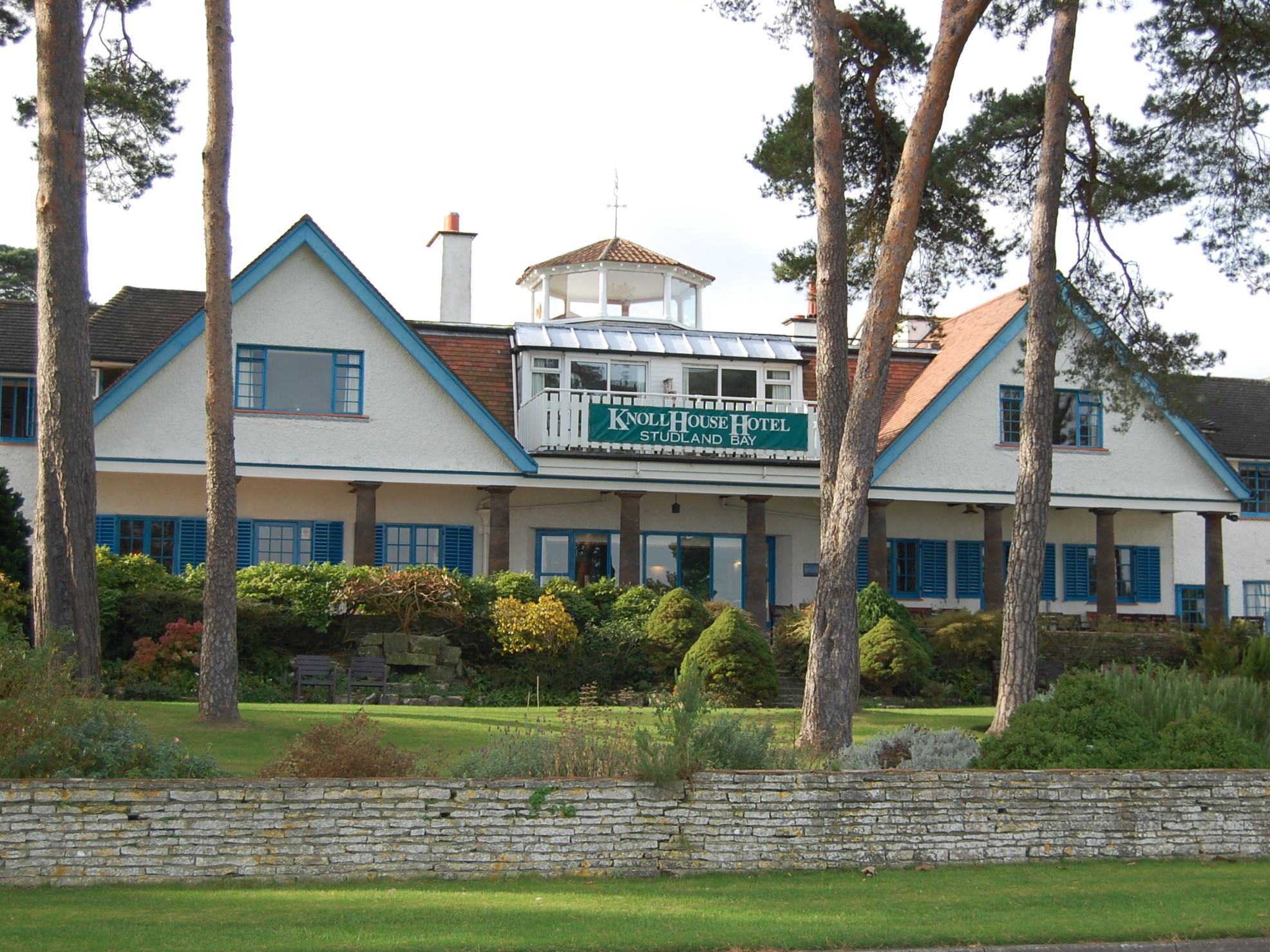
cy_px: 475
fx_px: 2055
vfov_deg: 26.1
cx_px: 685
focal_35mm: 56
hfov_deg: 34.3
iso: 400
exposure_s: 1/500
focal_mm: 34
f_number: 5
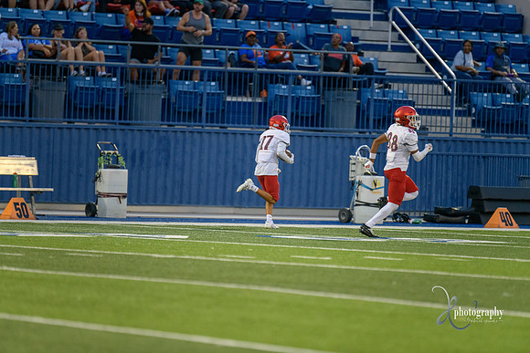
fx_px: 4417
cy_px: 176
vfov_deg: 4.6
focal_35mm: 300
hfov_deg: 6.9
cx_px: 265
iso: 2800
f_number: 2.8
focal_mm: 300
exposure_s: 1/800
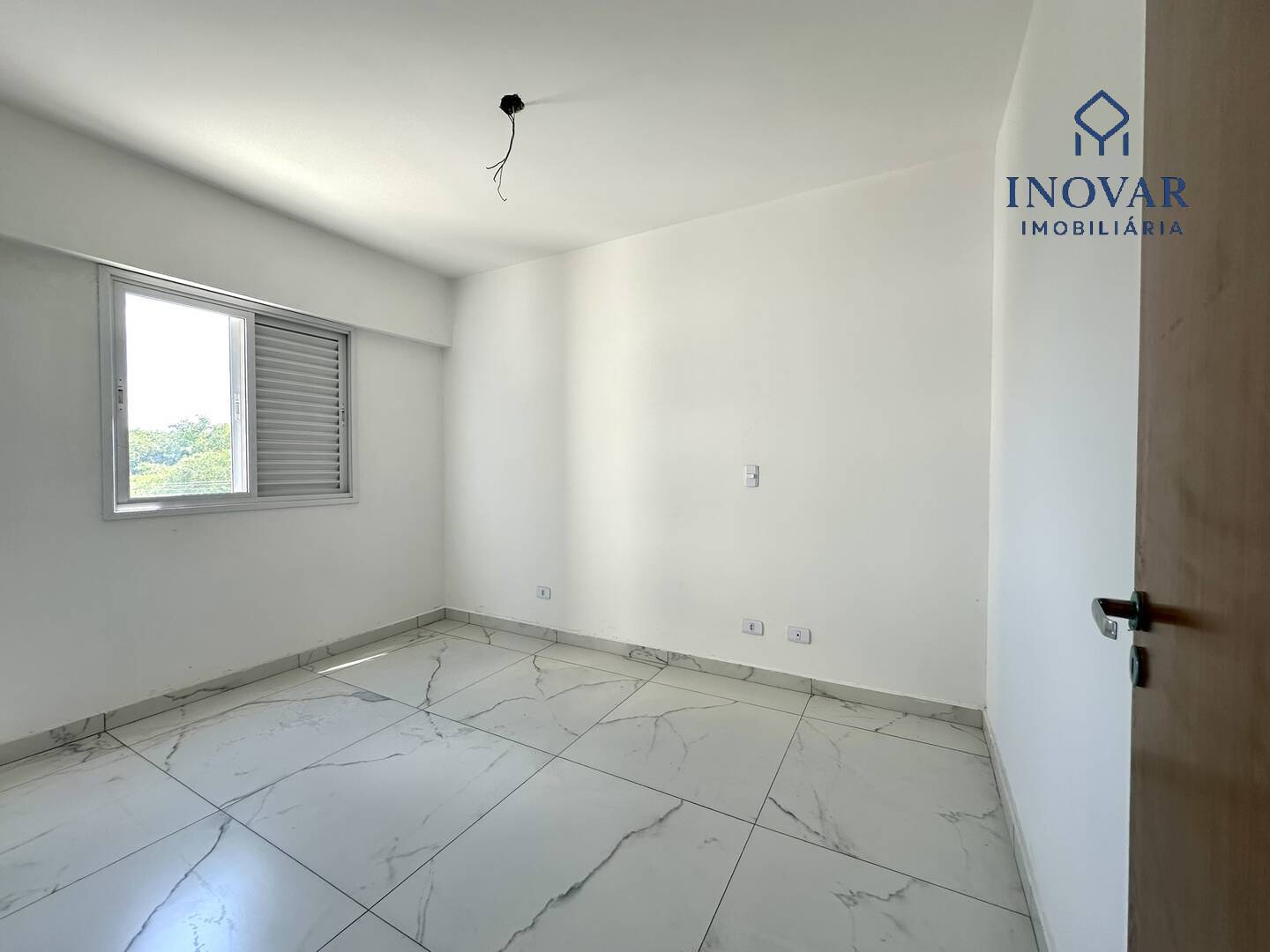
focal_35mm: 14
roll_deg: +0.0
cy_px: 476
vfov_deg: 85.7
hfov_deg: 102.1
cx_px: 635
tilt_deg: -1.1
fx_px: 514
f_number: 2.2
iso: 40
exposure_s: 1/111
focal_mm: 2.22
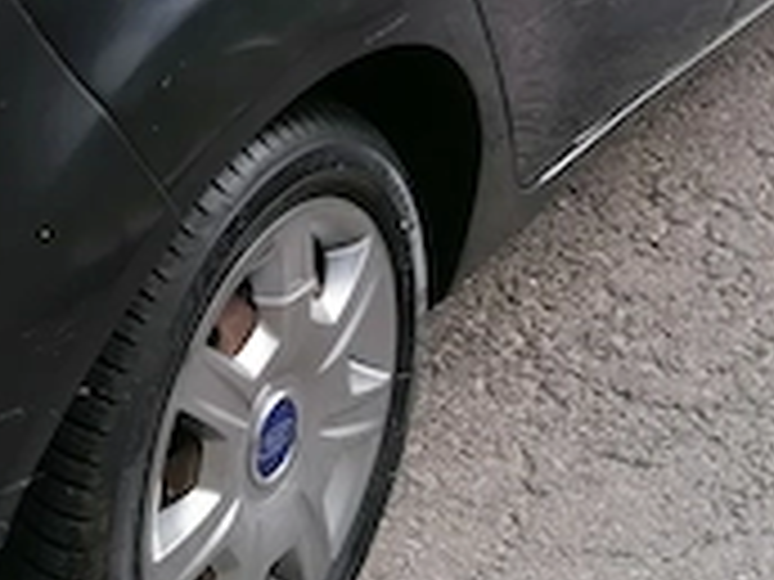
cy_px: -72
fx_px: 2102
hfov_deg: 19.9
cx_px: -90
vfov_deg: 15.3
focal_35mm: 94
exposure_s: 1/100
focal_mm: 4.75
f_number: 1.8
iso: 50
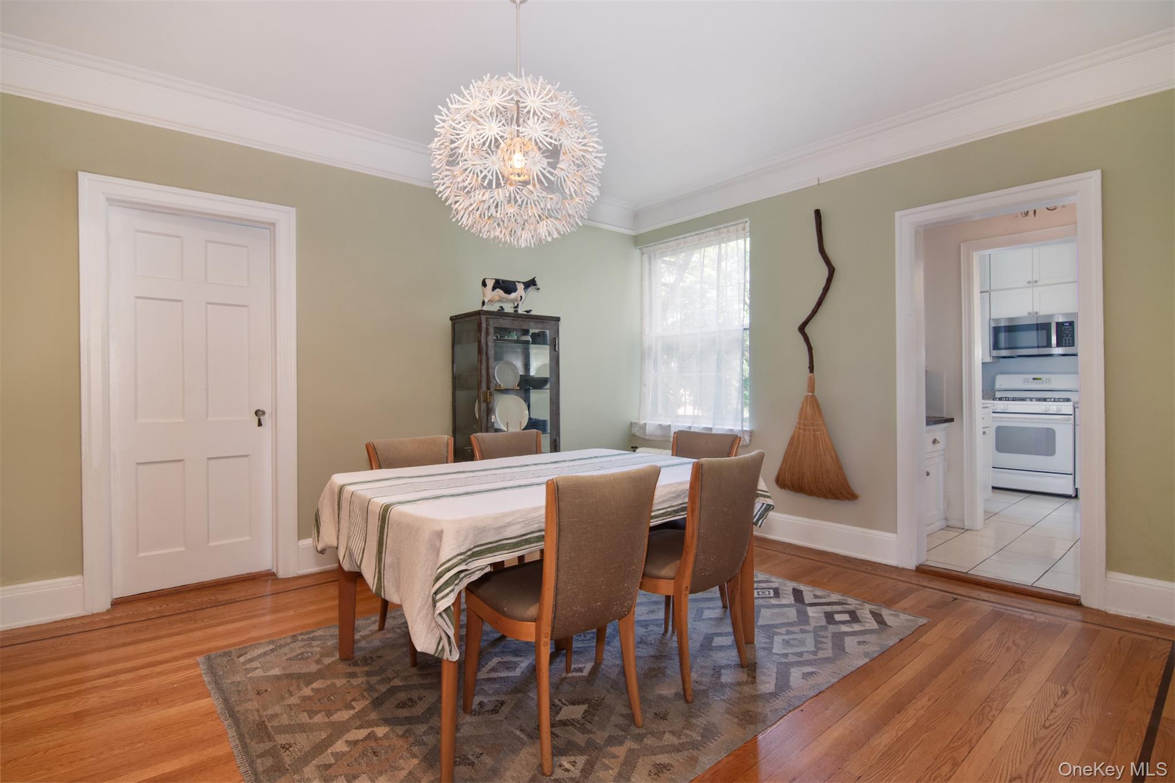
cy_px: 392
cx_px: 588
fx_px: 538
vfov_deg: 72.0
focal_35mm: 16
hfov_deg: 95.0
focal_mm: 11
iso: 640
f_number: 11
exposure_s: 1/40
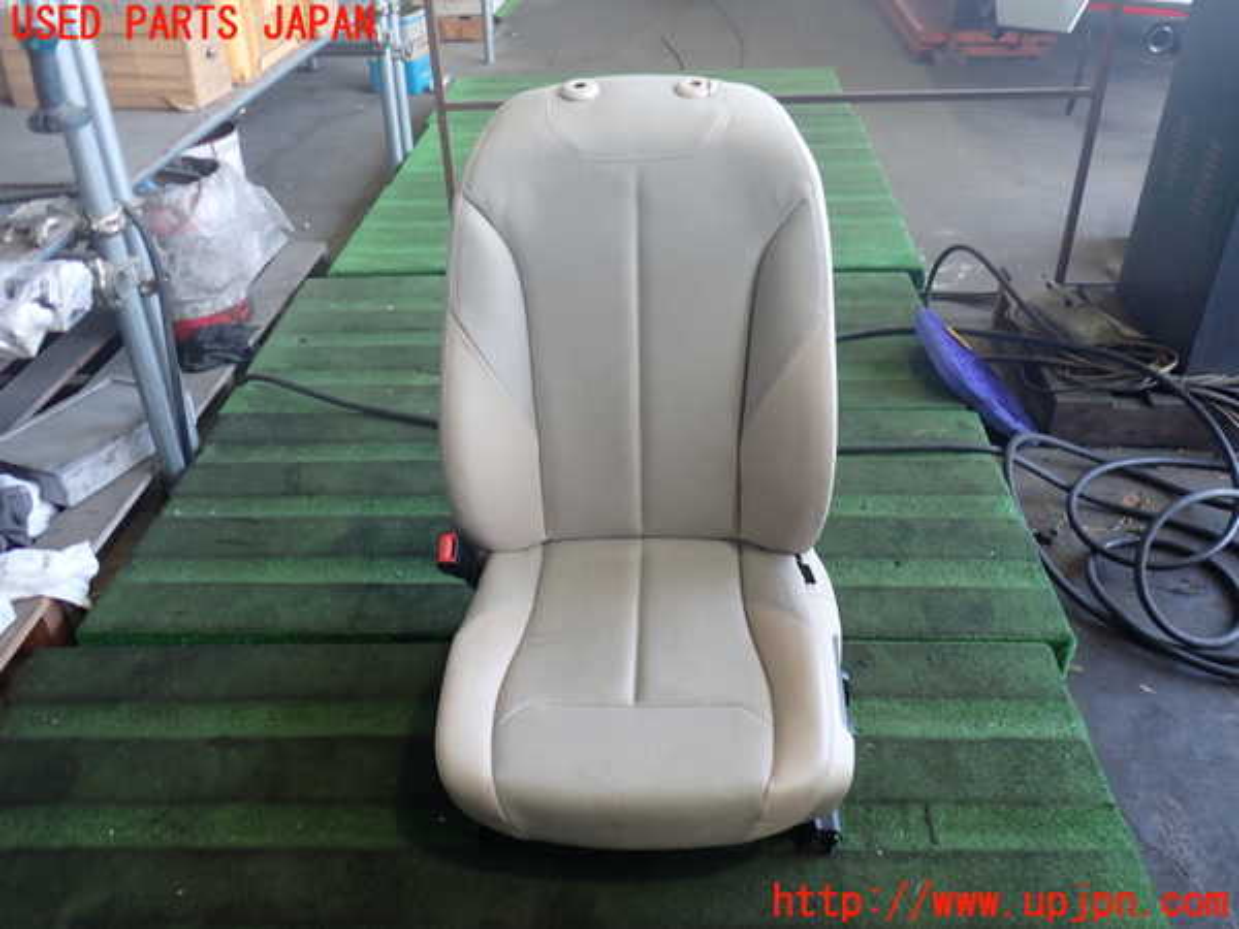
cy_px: 464
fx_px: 1074
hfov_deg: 60.0
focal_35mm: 30
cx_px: 620
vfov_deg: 46.8
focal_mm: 5.4
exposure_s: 1/60
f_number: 2.3
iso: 200
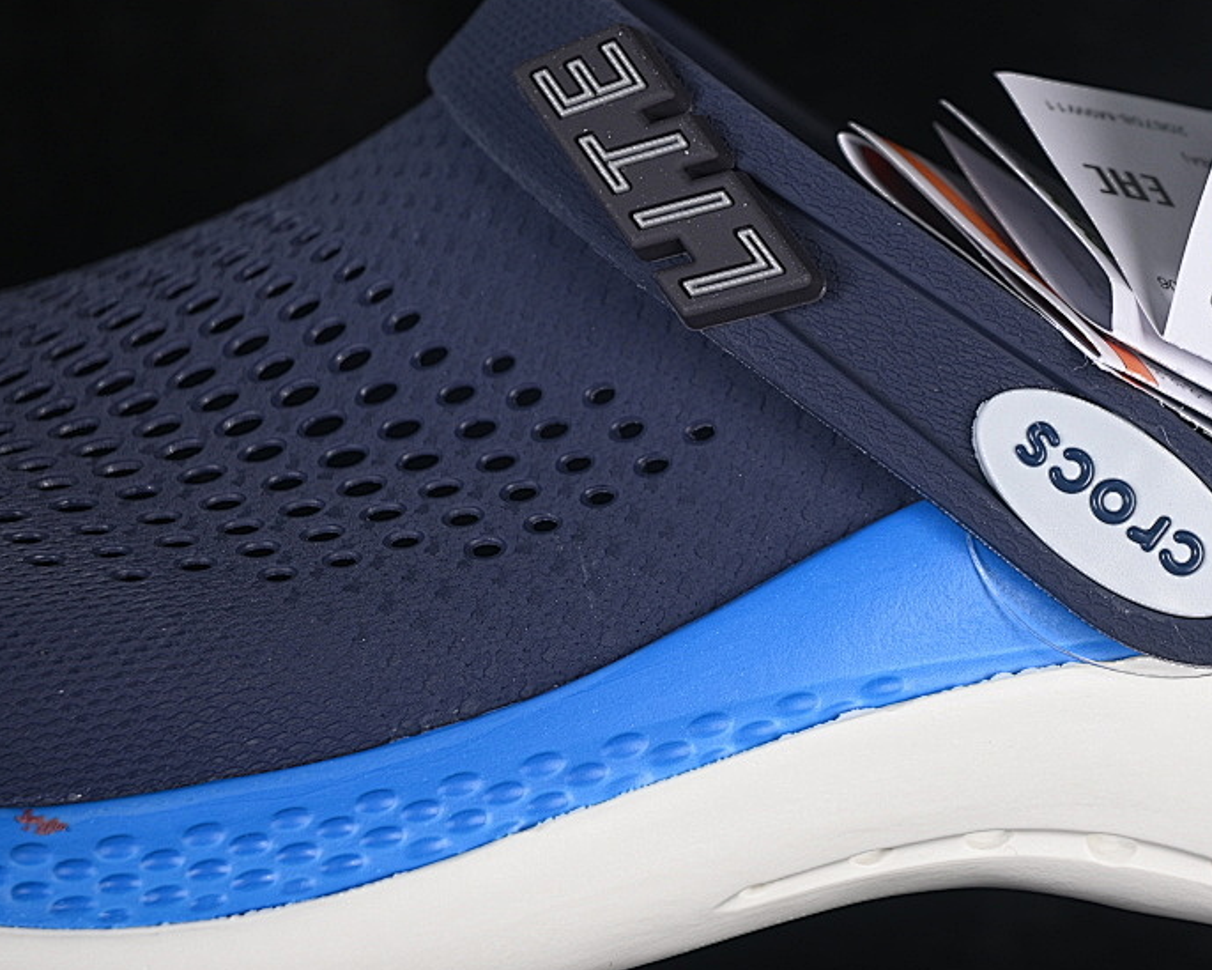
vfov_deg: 13.9
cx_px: 883
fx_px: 3982
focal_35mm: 111
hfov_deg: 17.2
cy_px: 342
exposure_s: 1/60
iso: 160
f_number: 6.3
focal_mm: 50
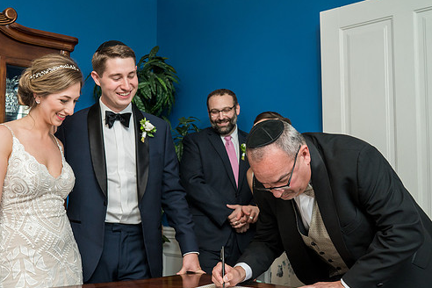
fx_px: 552
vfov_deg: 29.2
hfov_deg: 42.6
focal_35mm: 46
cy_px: 168
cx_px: 187
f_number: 5.6
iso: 1600
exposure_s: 1/200
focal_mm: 35
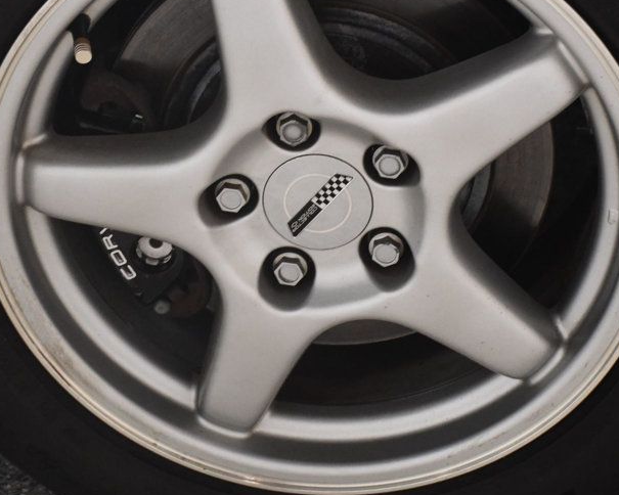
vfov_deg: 12.9
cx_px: 336
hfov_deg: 16.2
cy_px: 162
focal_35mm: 119
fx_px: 2180
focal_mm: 50
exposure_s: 1/125
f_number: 4.8
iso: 3200
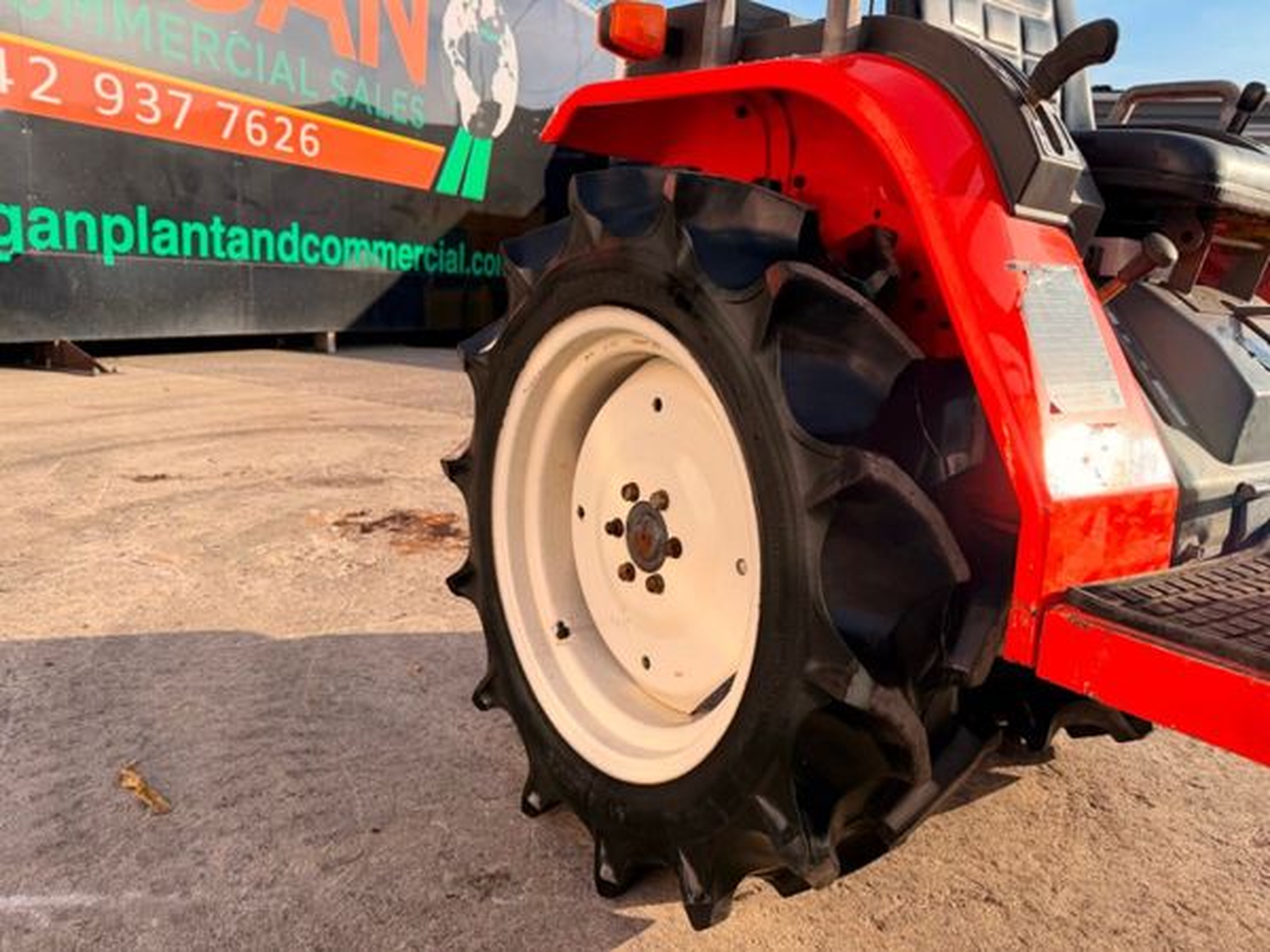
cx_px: 635
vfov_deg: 56.8
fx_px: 881
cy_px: 476
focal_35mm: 24
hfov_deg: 71.6
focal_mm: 6.76
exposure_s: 1/2053
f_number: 1.78
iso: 80
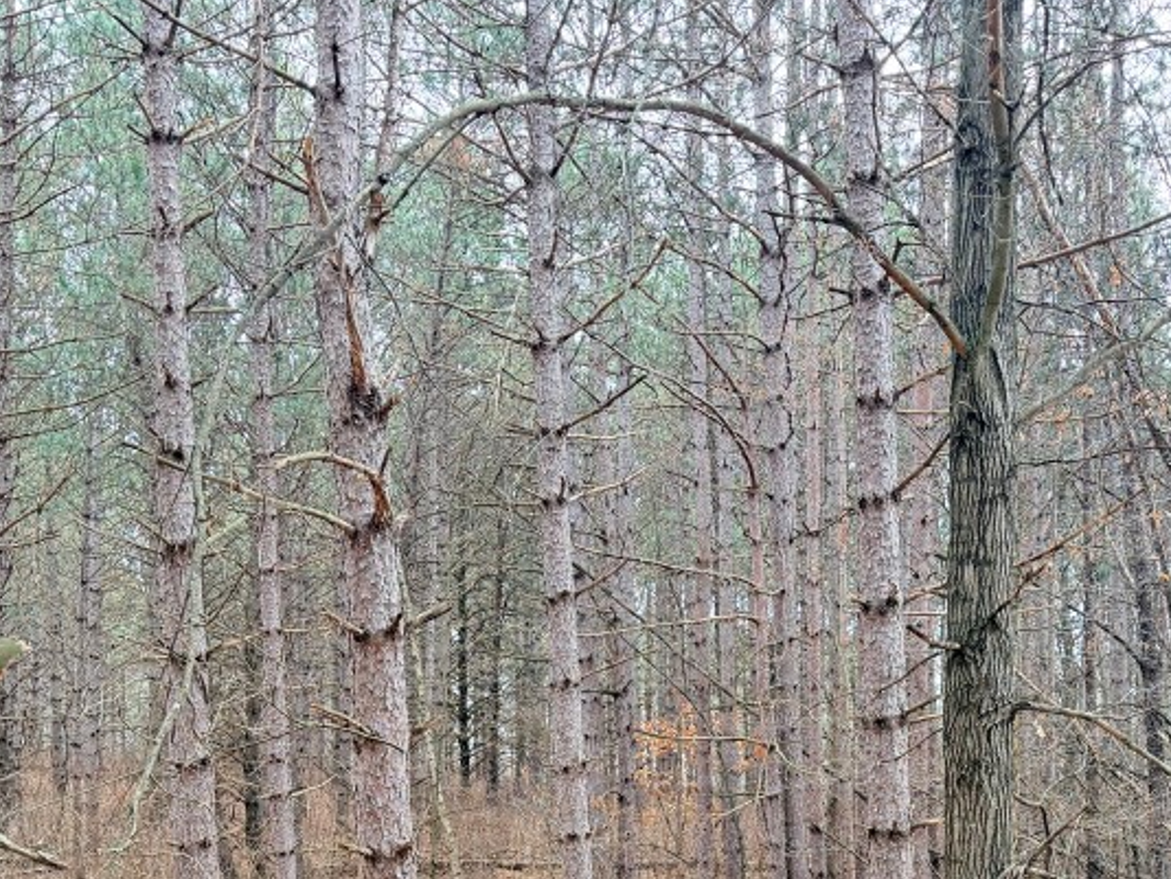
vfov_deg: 29.9
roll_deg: +0.3
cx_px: 627
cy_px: 826
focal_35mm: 46
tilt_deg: +1.7
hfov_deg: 41.2
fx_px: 1557
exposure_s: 1/224
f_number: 1.78
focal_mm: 6.76
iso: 160
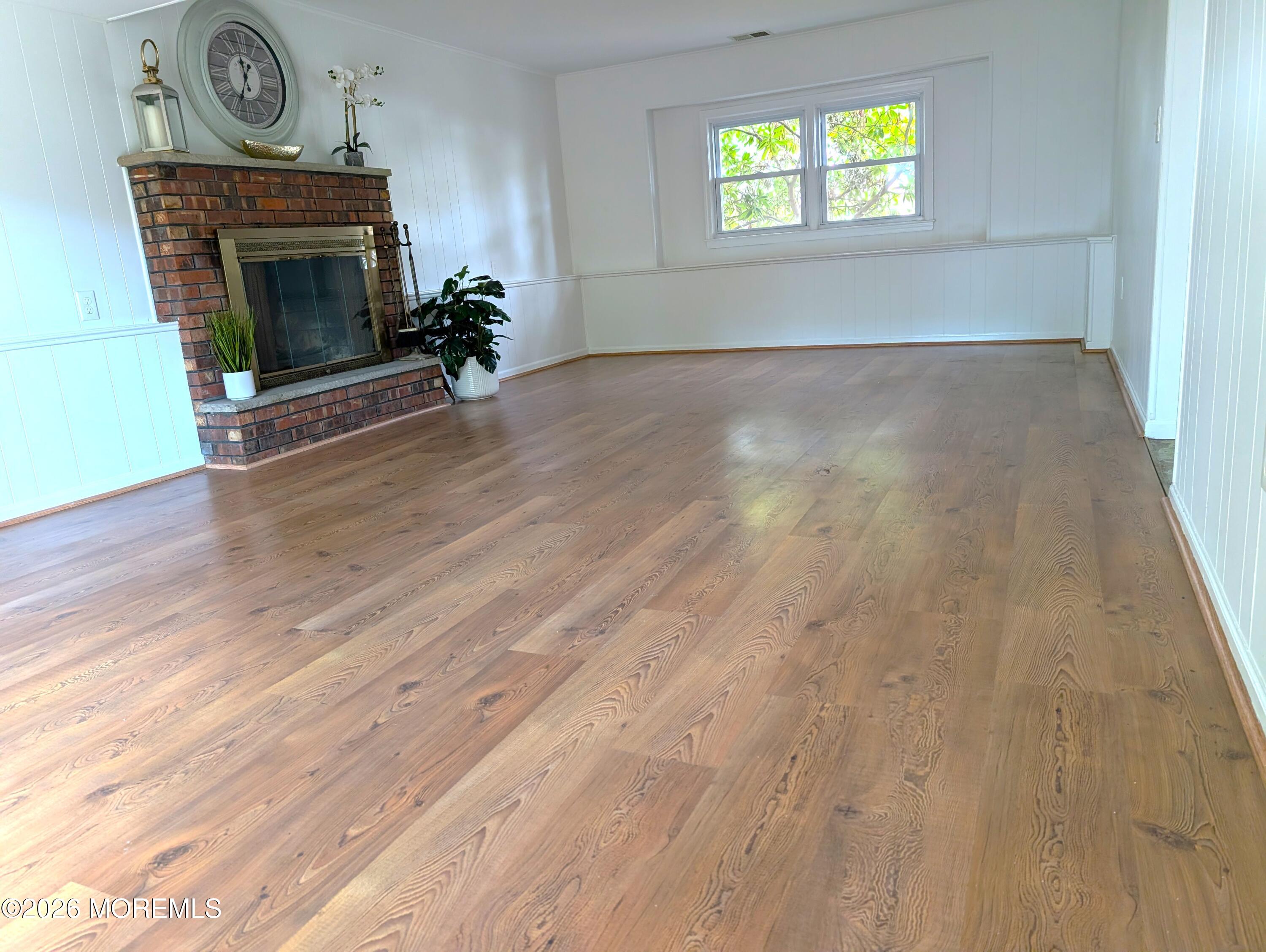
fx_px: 879
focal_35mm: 24
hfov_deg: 71.5
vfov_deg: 56.9
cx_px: 633
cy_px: 476
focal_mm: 6.9
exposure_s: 1/45.7
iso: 25
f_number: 1.68
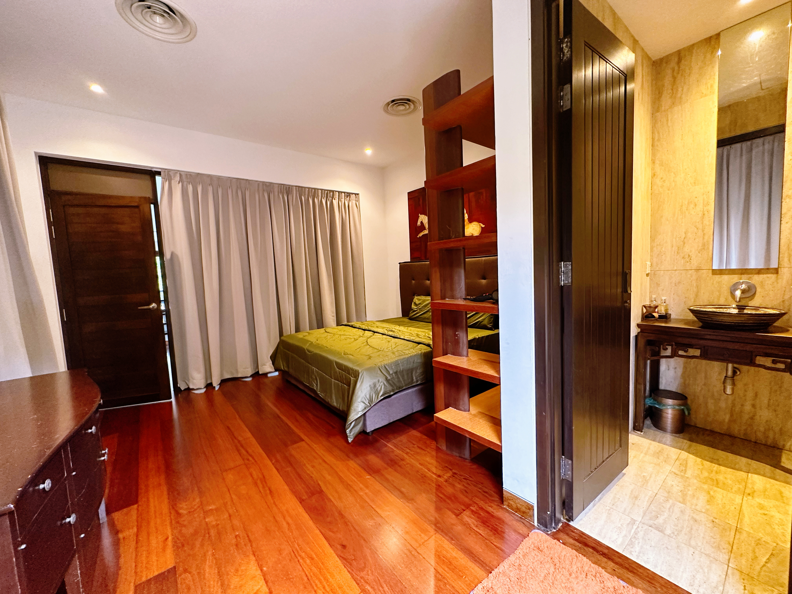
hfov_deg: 102.1
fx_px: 320
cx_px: 396
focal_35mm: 14
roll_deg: +3.1
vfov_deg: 85.7
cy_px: 297
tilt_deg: -5.4
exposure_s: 1/60
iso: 400
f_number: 2.2
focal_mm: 2.22
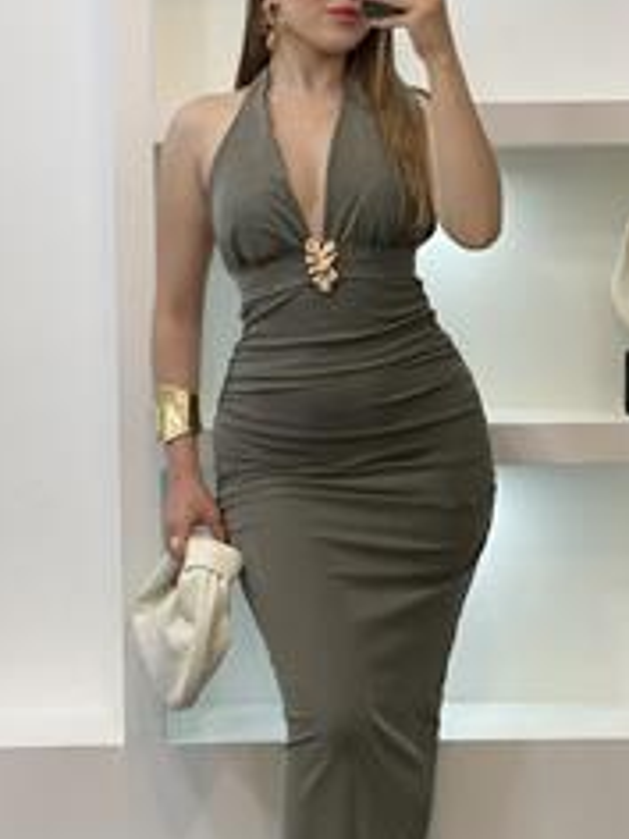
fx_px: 2205
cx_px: 309
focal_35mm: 91
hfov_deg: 16.2
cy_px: 531
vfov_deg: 21.5
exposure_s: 1/100
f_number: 2
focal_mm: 6
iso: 80
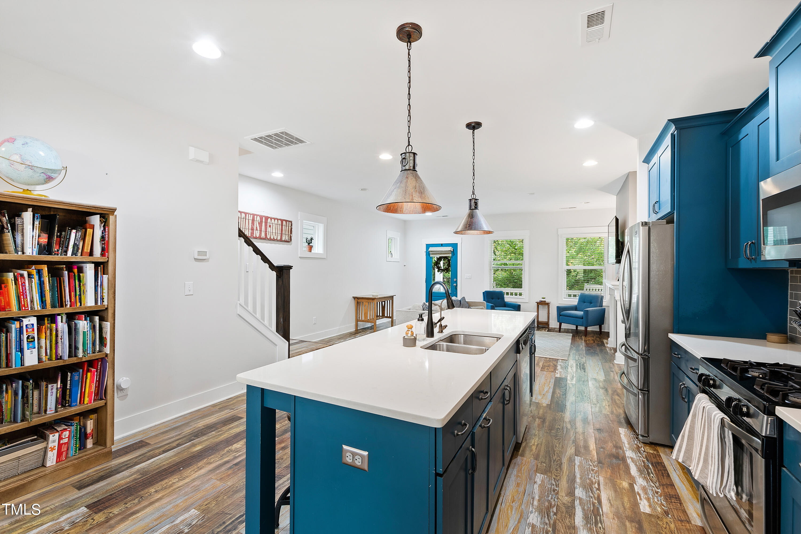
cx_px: 400
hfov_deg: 100.4
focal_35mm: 15
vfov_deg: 77.3
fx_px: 334
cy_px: 267
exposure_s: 1.6
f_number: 8
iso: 100
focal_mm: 10
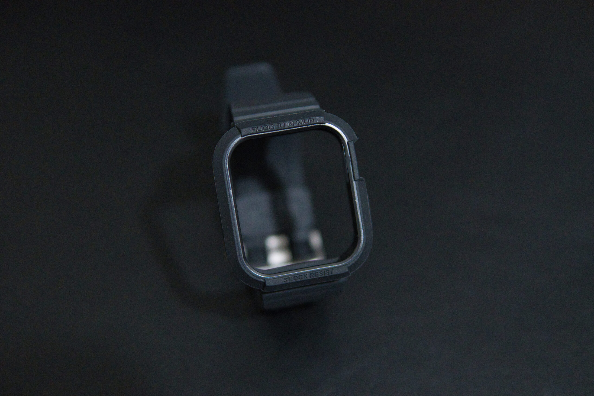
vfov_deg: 29.9
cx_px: 297
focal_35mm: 45
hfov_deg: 43.6
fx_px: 742
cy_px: 198
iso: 6400
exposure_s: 1/200
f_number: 2
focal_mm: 30
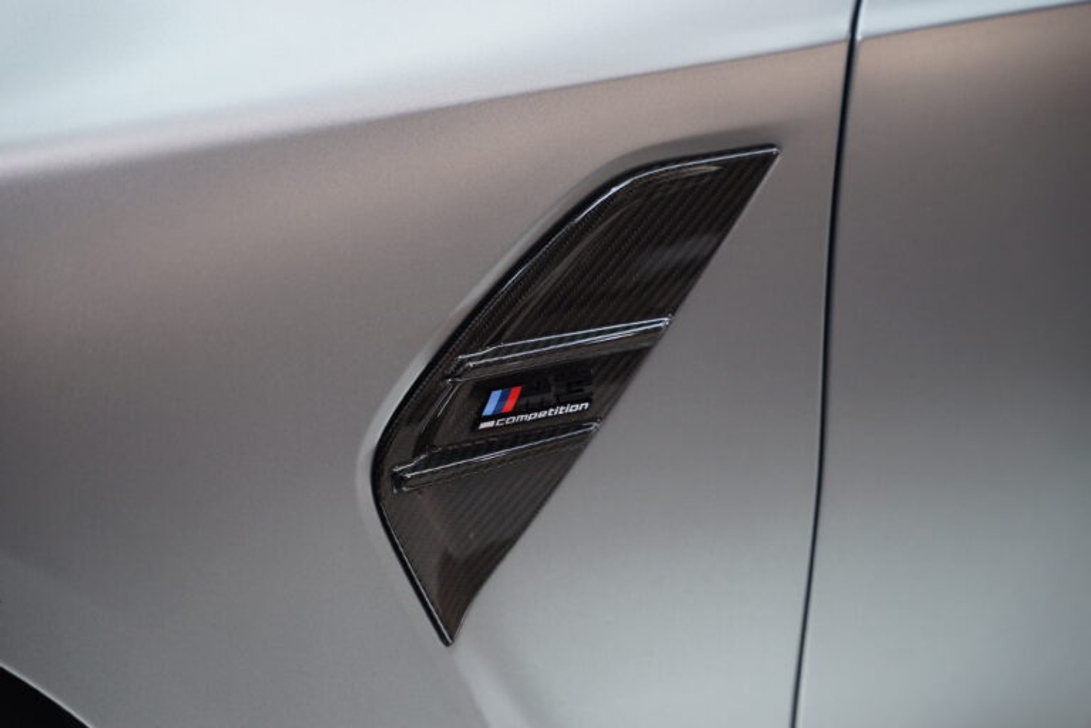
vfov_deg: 19.5
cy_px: 364
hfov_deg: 28.8
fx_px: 2121
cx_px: 546
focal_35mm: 70
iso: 800
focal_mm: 70
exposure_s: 1/80
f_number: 2.8
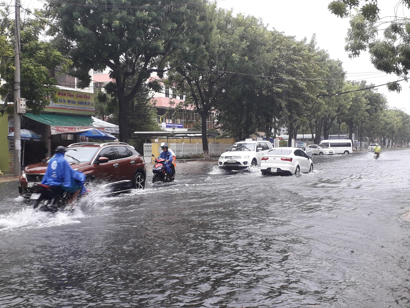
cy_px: 154
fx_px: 320
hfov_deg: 65.3
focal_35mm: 27
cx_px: 205
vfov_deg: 51.4
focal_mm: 3.6
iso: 40
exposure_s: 1/102
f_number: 1.9
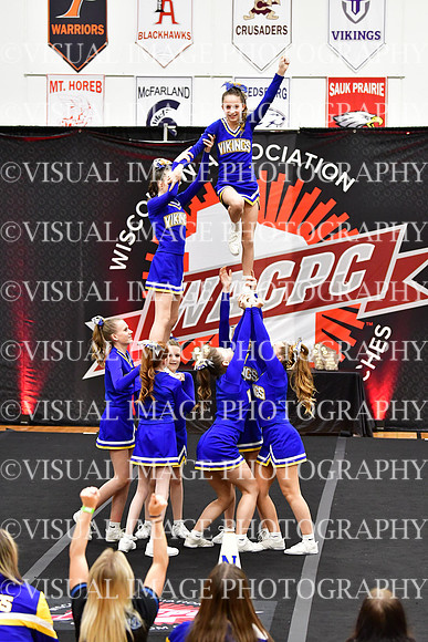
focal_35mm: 123
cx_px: 214
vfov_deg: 16.6
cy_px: 321
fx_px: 2192
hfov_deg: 11.2
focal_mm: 82
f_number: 3.2
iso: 5000
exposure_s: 1/500
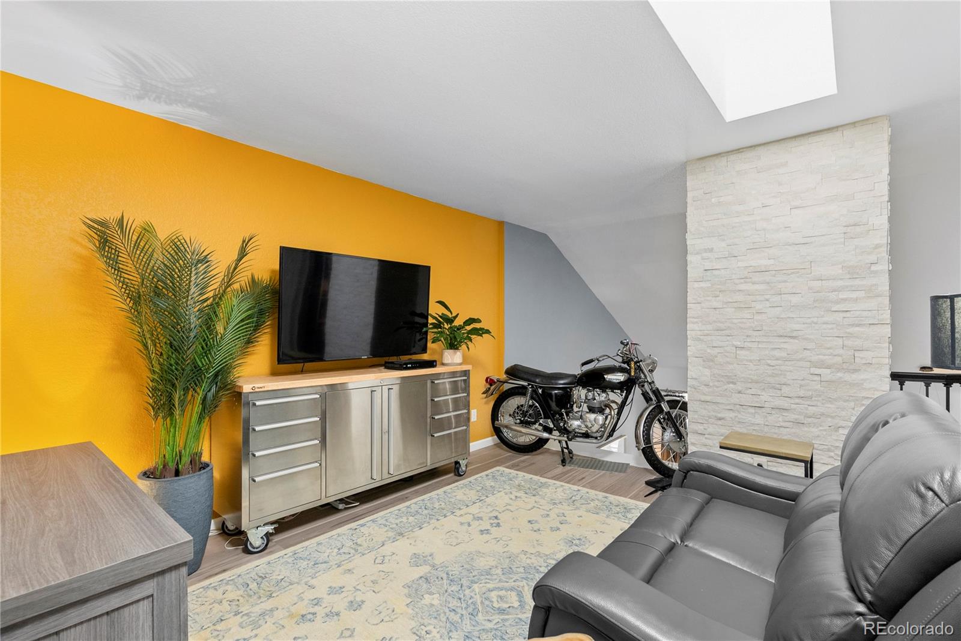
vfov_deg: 73.8
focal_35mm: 16
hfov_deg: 96.7
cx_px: 480
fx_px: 427
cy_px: 320
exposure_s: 1/20
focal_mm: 16
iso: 640
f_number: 9
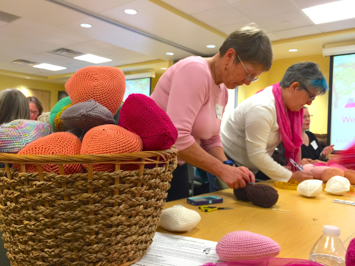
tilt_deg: -3.4
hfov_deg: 61.7
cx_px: 178
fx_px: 297
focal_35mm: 29
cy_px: 133
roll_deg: -3.3
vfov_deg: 48.2
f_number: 2.2
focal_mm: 4.15
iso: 40
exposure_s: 1/15
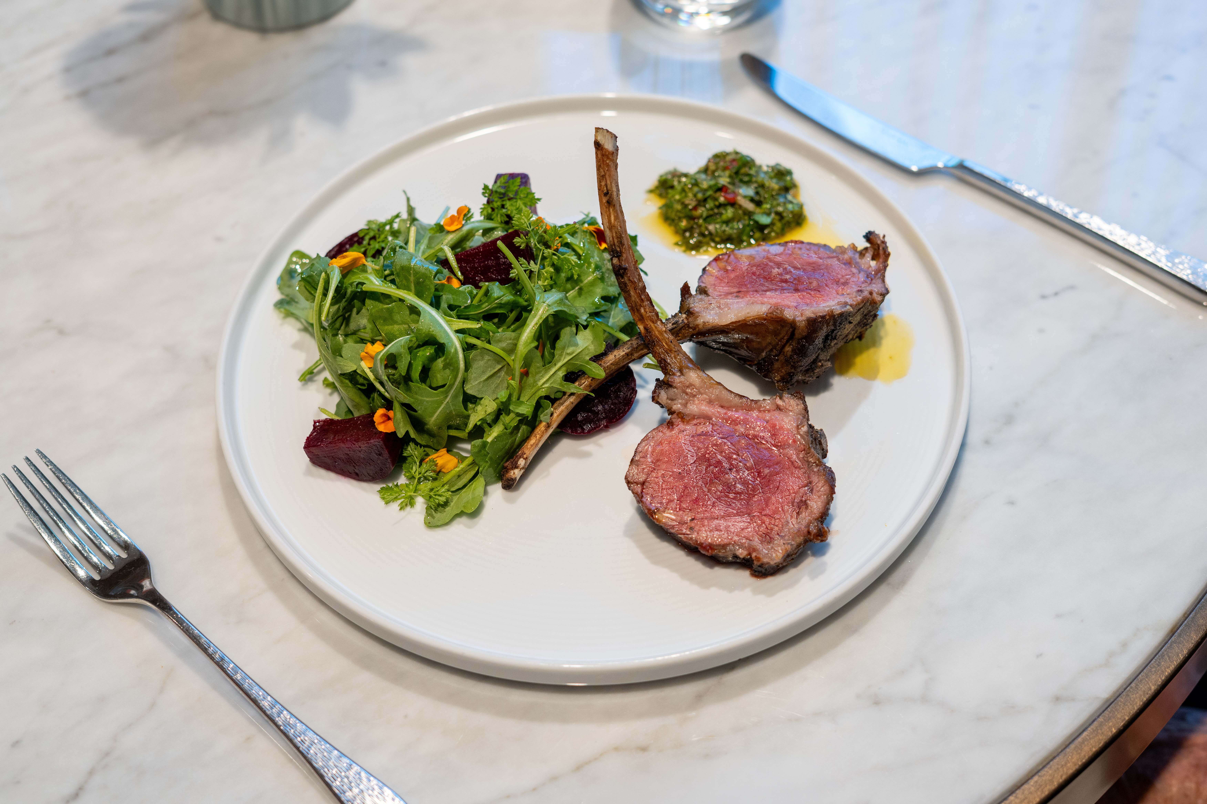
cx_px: 604
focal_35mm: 50
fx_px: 1676
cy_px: 402
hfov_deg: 39.6
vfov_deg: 27.0
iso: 800
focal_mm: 50
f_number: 4
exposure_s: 1/160
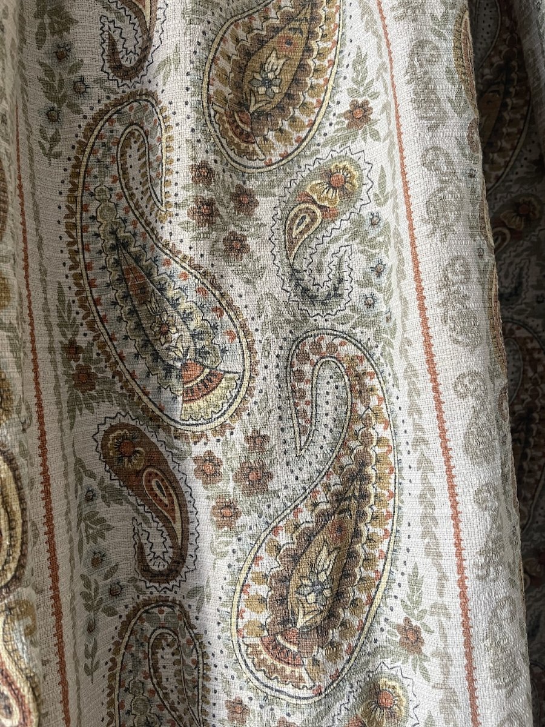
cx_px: 272
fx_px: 525
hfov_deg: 54.9
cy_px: 364
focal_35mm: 25
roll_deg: +2.5
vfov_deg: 69.4
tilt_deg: +1.8
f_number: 1.6
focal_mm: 5.1
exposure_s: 1/60
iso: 160
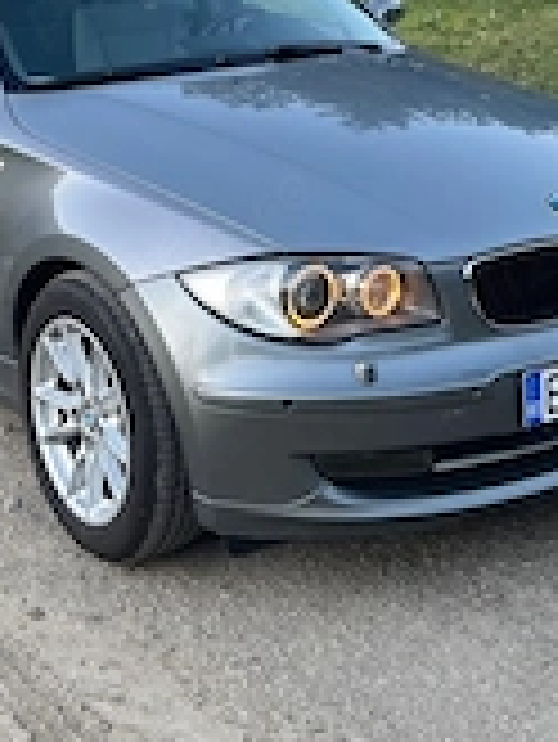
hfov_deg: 23.3
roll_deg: +1.9
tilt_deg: -2.2
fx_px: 1352
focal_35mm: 63
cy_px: -18
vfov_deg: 28.6
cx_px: 256
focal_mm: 5.1
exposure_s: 1/121
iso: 80
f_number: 1.6
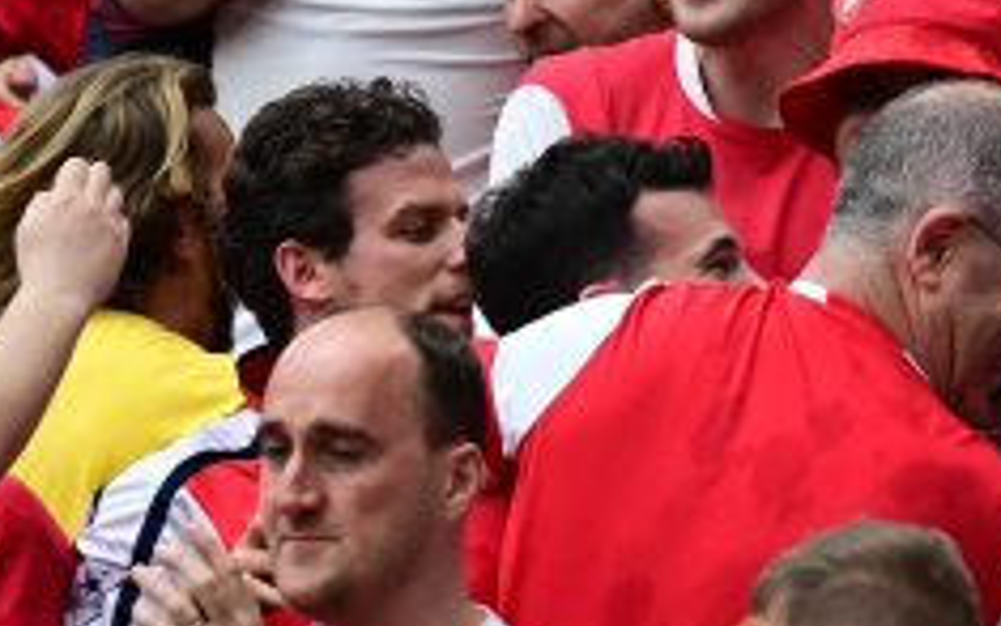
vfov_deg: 1.2
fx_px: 30752
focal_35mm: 1127
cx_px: 1559
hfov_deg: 1.9
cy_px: 34
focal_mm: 260
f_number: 5
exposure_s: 1/1000
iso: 1600
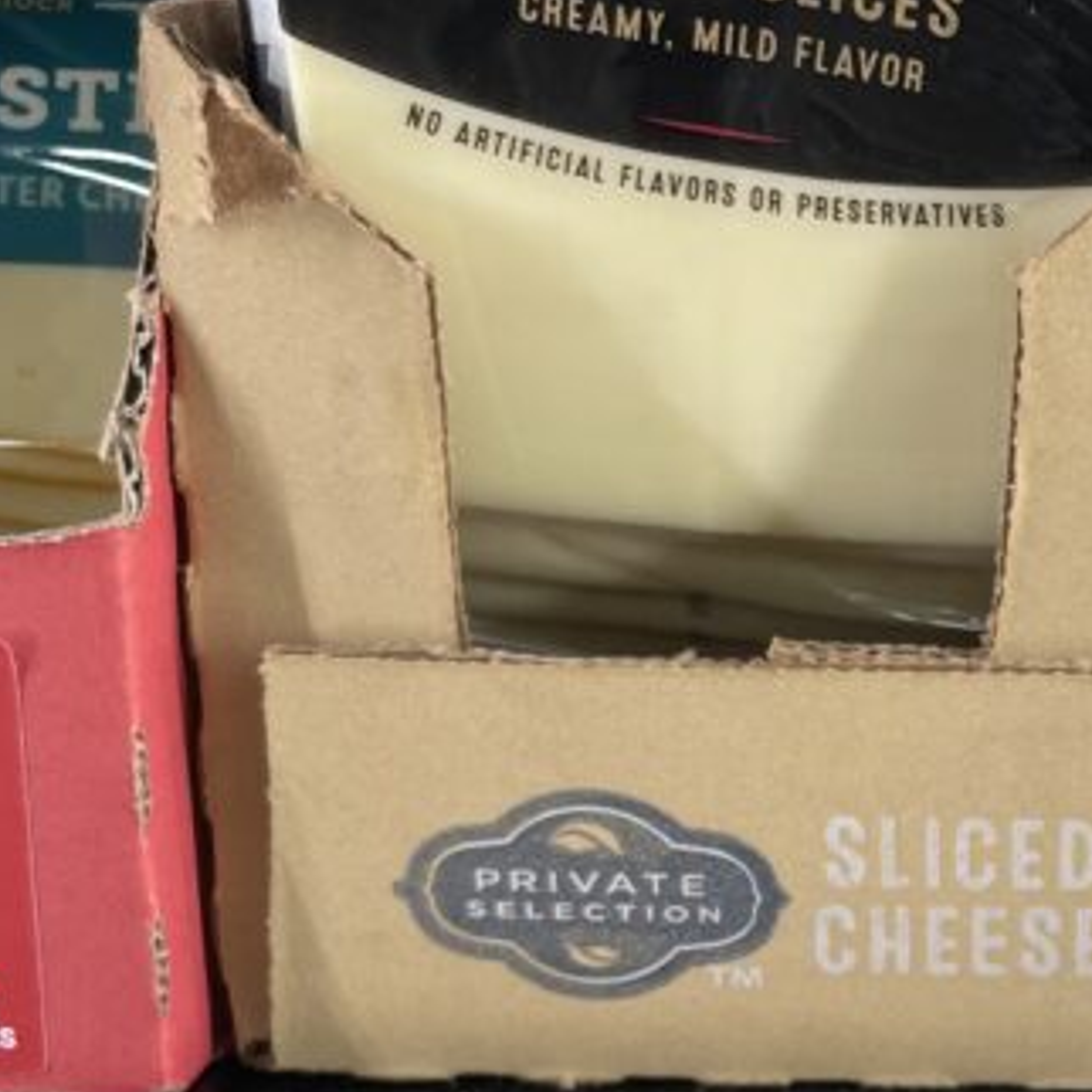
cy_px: 638
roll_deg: -0.1
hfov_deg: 22.7
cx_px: 1099
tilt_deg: -15.1
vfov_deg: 23.6
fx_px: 2605
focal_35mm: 73
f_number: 1.6
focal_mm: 4.2
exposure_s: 1/65
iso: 40
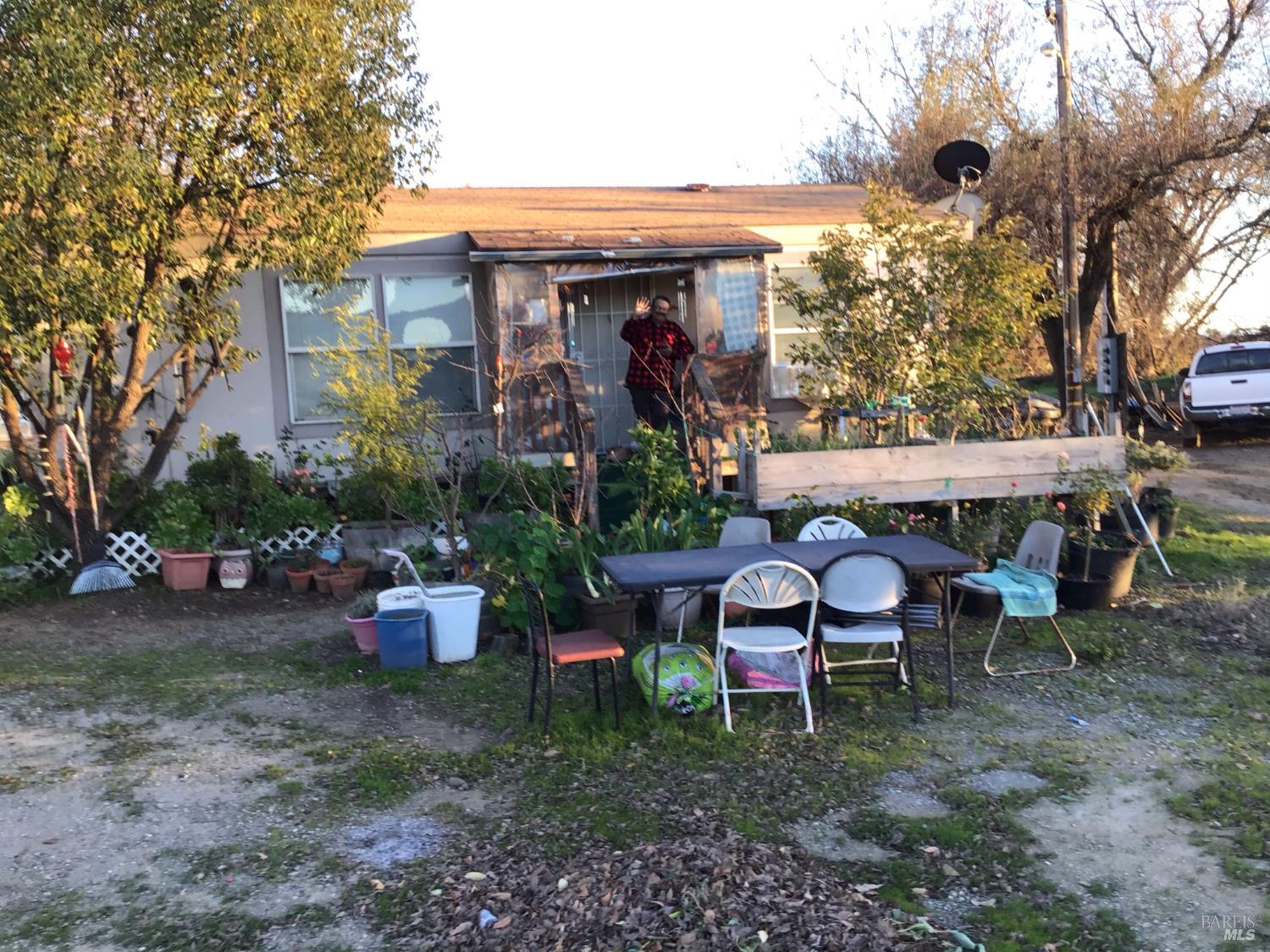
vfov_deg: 45.4
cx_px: 635
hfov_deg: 58.4
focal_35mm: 31
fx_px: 1137
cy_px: 476
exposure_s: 1/60
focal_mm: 3.3
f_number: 2.4
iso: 25
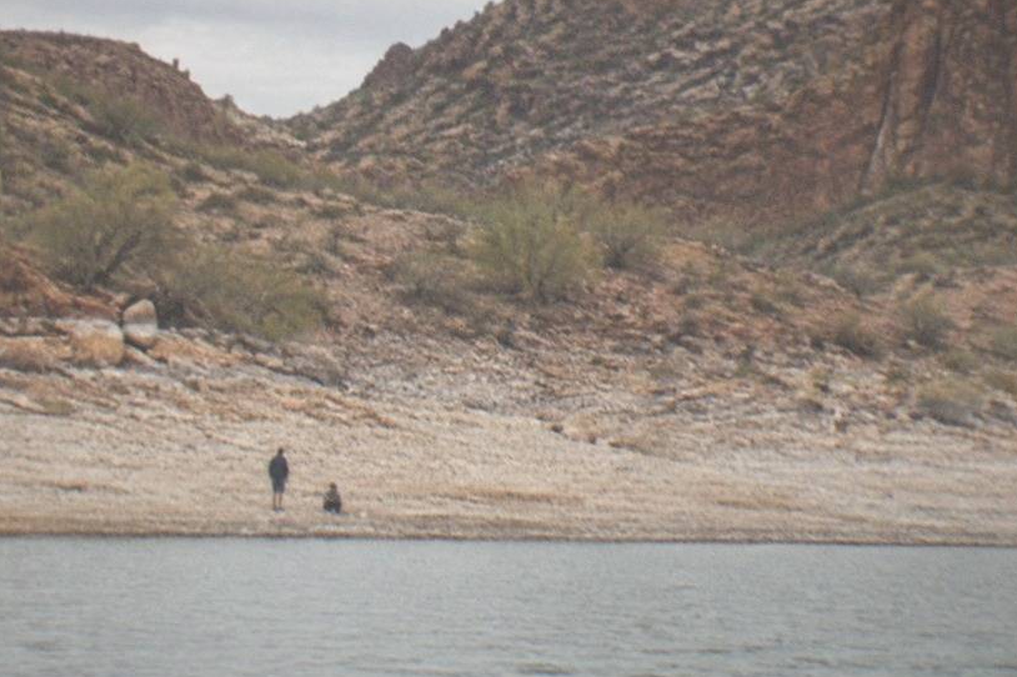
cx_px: 460
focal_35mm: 43
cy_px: 310
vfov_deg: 31.1
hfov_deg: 45.4
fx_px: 1214
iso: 160
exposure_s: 1/1250
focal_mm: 35
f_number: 4.5
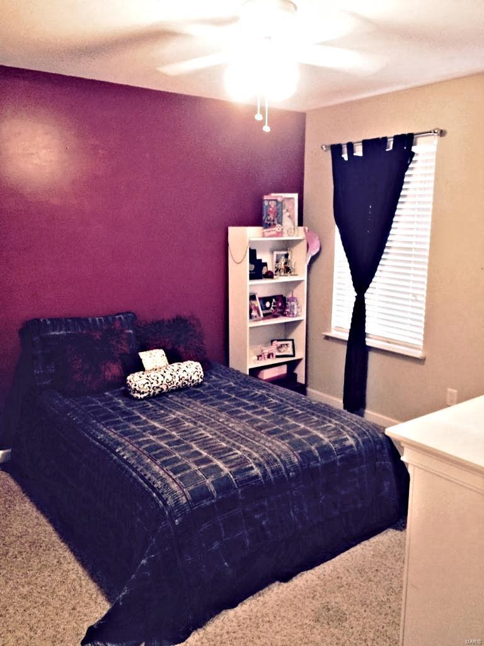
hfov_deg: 48.2
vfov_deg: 61.7
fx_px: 541
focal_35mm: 29
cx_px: 242
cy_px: 323
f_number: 2.2
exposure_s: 1/24
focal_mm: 4.15
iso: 320
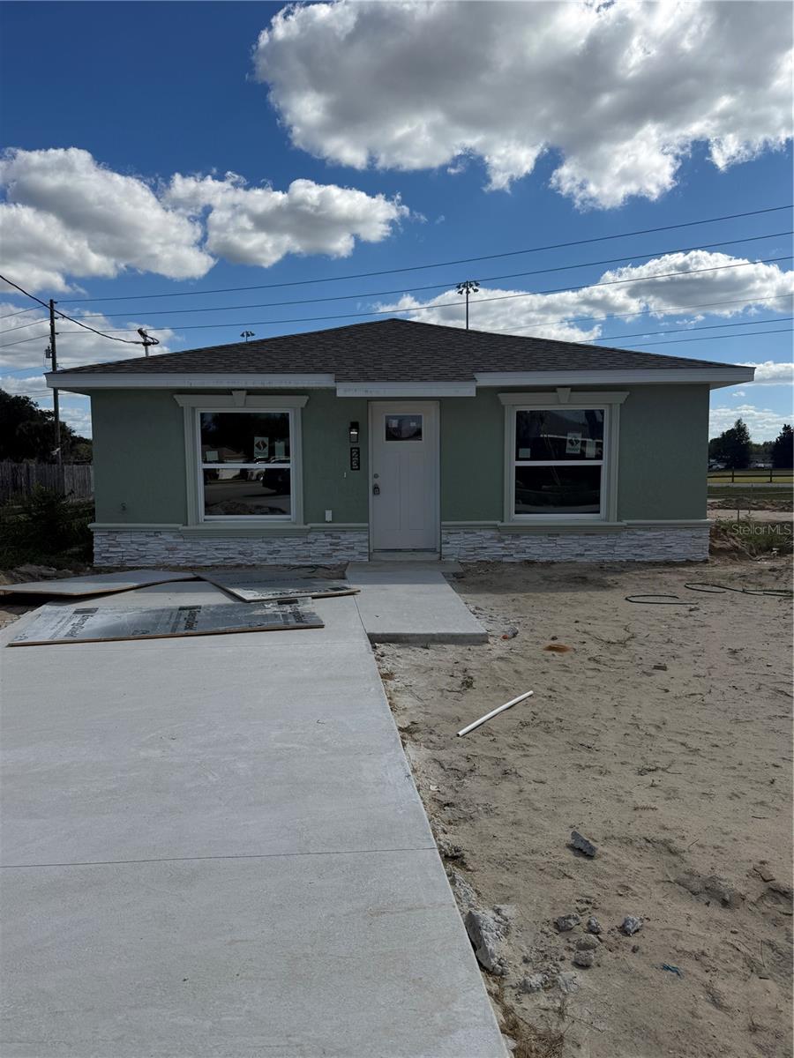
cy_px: 529
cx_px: 397
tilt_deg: -5.6
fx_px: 734
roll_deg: +0.0
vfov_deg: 71.6
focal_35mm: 24
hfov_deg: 56.8
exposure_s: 1/9091
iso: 80
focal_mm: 6.76
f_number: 1.78
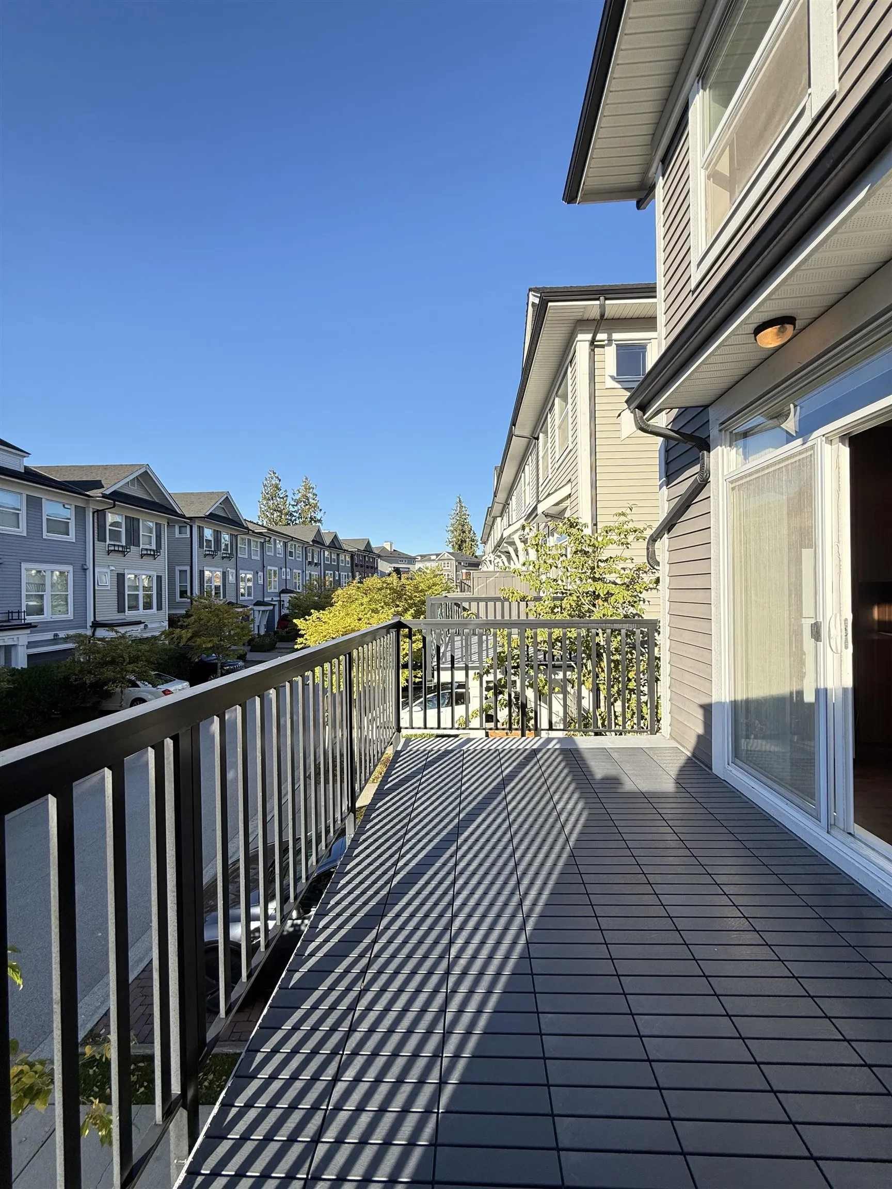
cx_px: 446
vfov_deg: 102.1
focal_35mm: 14
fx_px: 481
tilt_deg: +0.8
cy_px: 594
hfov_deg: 85.7
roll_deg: +0.4
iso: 50
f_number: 2.2
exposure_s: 1/607
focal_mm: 2.22
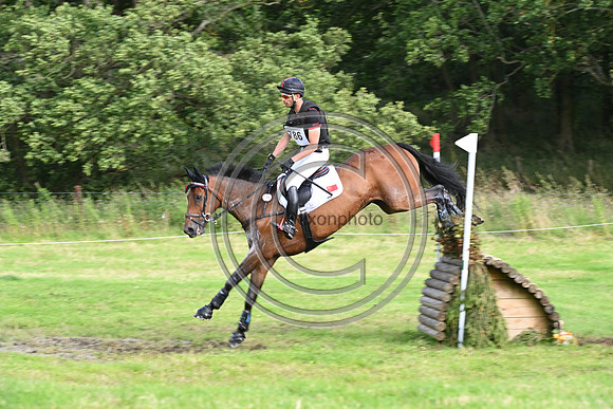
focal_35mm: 150
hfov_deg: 13.7
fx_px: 2555
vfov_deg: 9.2
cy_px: 204
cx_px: 306
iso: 500
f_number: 9
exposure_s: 1/160
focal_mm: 150
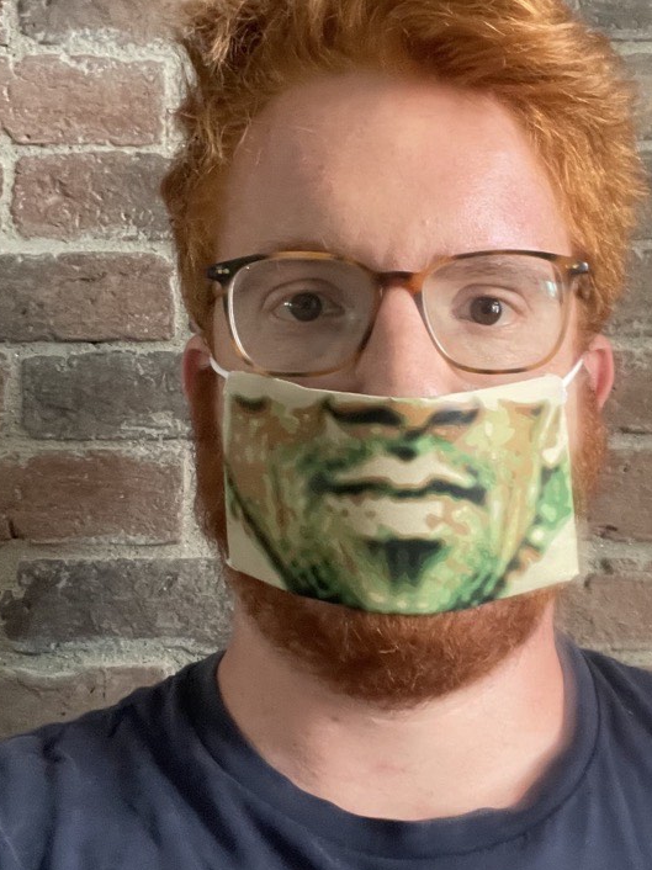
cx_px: 420
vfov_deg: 37.5
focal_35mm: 51
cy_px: 421
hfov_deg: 28.4
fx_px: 1282
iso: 320
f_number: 2.2
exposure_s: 1/60
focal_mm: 2.71
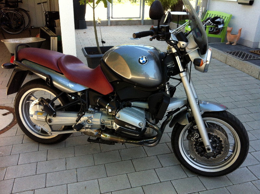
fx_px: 262
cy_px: 97
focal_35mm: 35
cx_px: 130
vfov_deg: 40.6
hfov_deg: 52.7
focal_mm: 3.85
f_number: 2.8
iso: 80
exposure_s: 1/120
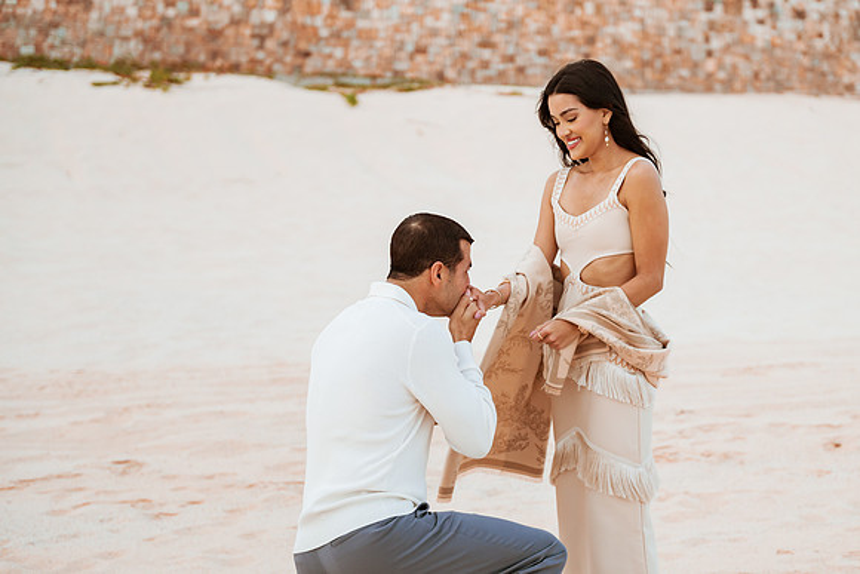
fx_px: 1757
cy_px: 340
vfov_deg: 18.5
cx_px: 510
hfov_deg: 27.5
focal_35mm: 74
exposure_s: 1/4000
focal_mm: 62
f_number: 2.8
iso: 250
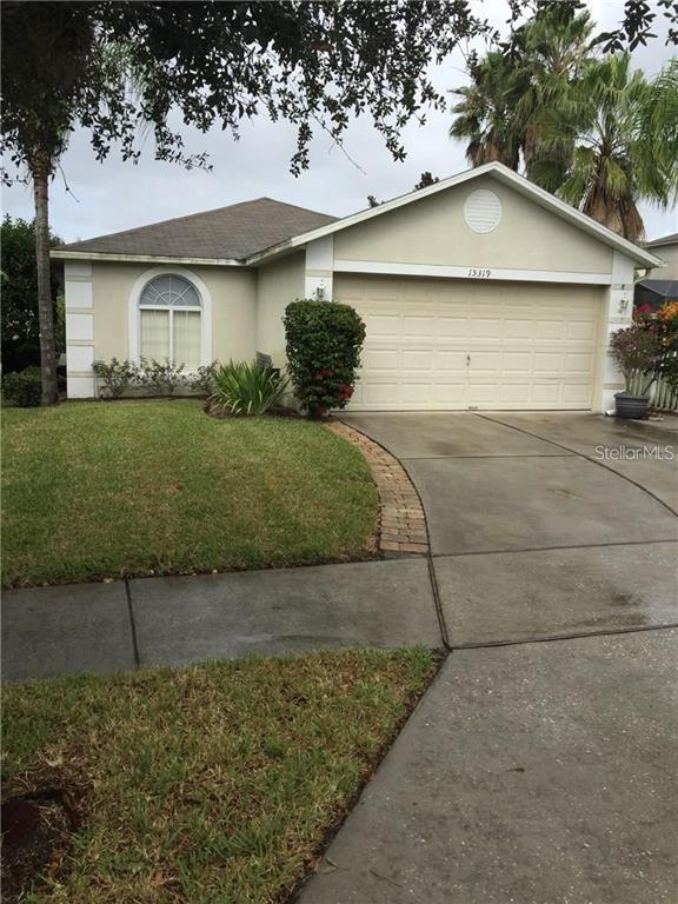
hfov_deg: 48.2
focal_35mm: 29
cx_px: 339
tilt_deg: -6.3
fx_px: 757
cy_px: 452
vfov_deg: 61.7
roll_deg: -1.7
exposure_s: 1/1099
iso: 32
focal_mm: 4.15
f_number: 2.2
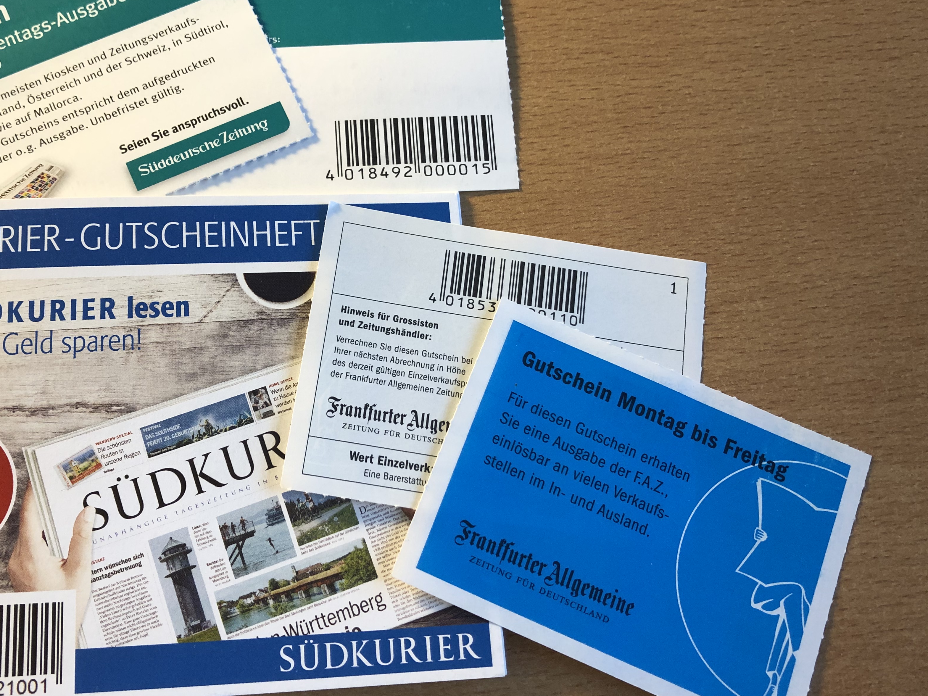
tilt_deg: -73.1
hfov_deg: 51.1
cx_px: 376
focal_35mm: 36
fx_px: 965
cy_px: 316
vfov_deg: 39.6
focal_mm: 3.99
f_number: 1.8
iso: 32
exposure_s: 1/33
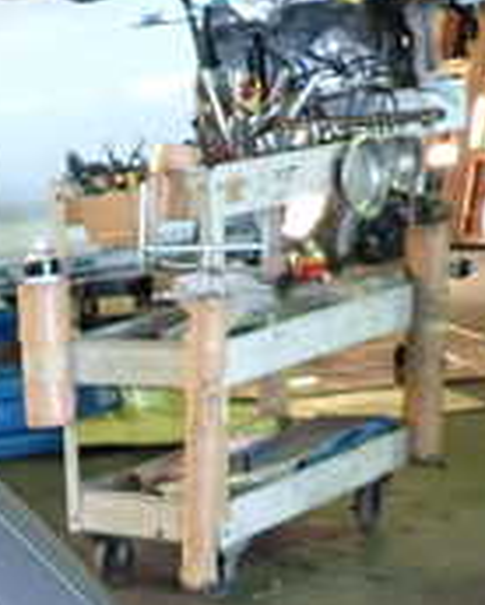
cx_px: -155
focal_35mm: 85
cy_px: 739
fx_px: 1522
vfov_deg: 20.8
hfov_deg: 17.0
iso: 250
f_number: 2
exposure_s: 1/30
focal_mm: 4.5
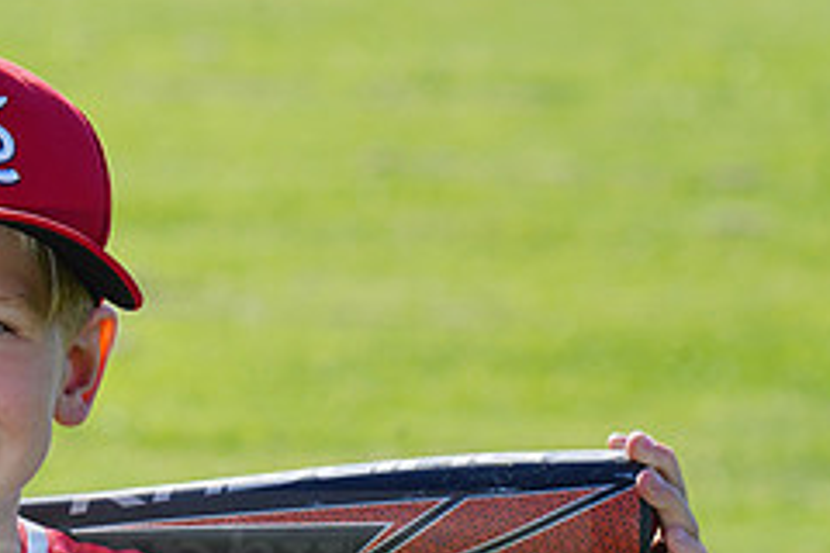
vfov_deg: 2.9
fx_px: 10997
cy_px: 537
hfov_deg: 4.3
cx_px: -80
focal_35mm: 477
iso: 200
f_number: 10
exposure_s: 1/200
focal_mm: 197
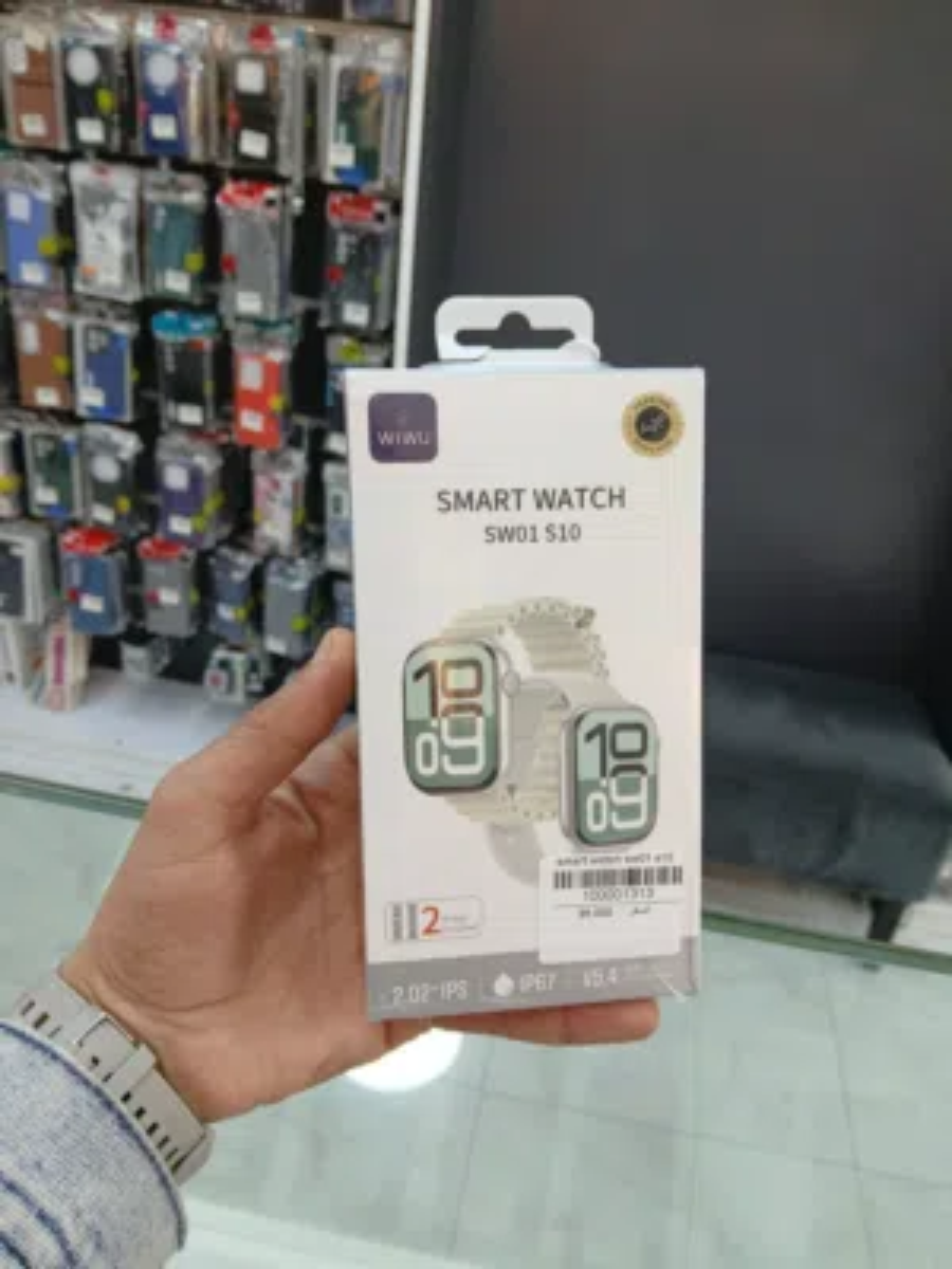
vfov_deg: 67.3
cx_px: 476
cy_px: 634
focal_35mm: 26
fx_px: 953
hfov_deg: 53.1
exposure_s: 1/50
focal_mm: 3.98
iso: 25
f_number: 1.8
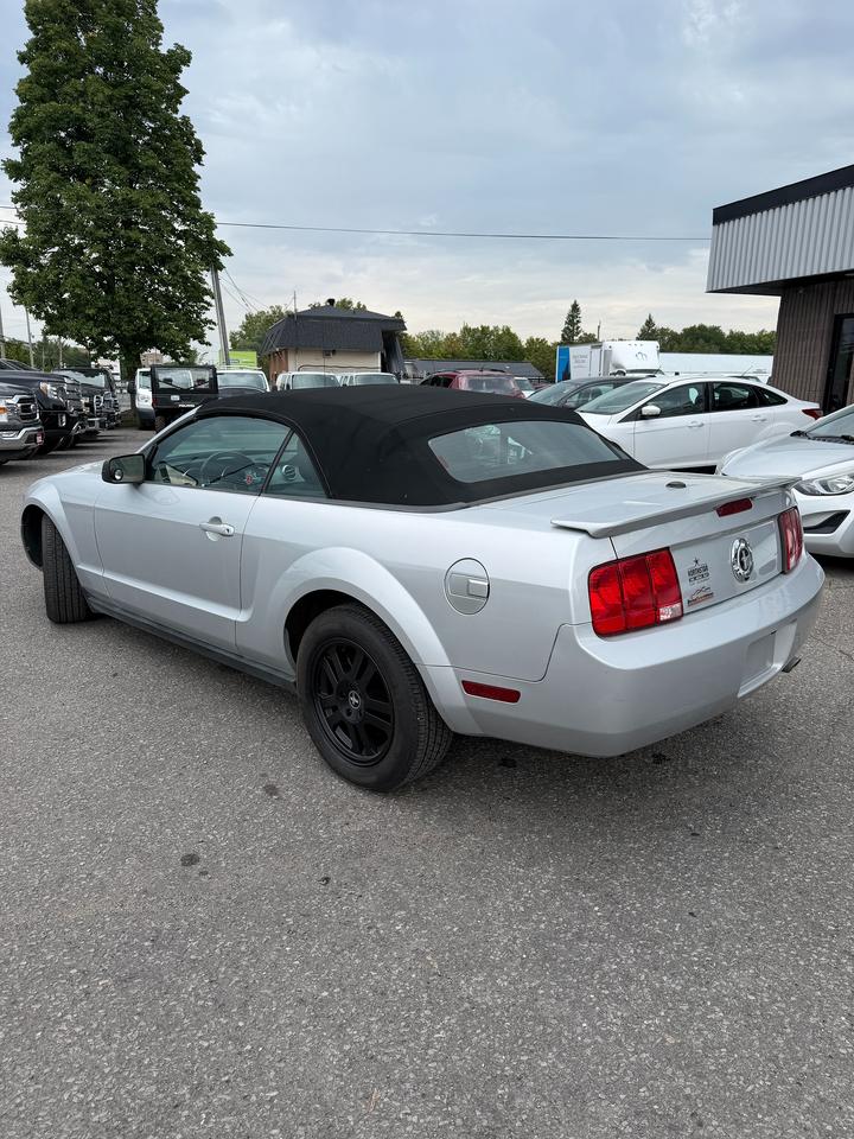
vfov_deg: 71.6
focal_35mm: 24
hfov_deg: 56.8
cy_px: 570
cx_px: 427
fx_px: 789
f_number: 1.78
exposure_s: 1/1689
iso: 80
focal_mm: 6.76
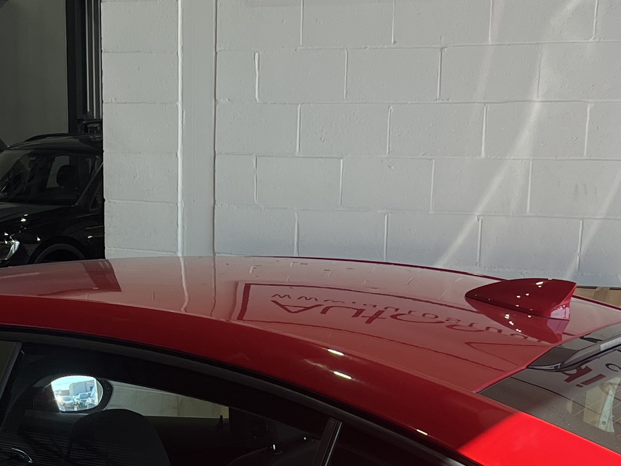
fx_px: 1543
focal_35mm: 86
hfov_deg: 22.7
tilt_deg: -18.9
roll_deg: +0.2
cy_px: 701
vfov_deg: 15.8
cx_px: 240
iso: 50
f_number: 1.5
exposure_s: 1/753
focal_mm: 5.7
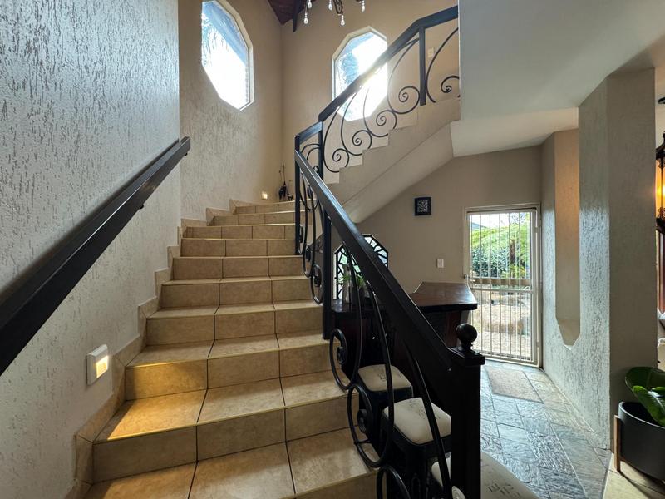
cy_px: 250
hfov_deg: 102.1
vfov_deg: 85.7
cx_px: 332
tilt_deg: +1.3
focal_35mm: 14
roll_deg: +1.0
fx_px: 269
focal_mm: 2.22
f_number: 2.2
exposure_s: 1/50
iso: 250
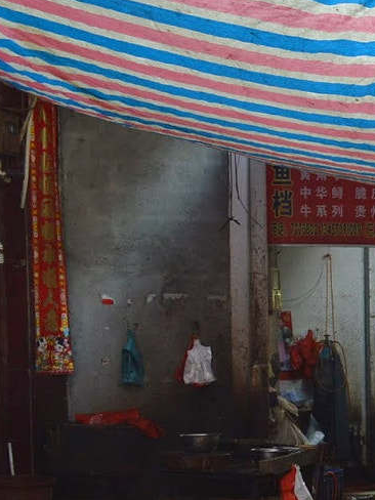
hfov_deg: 14.5
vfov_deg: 22.6
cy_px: 432
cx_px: 742
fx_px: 1228
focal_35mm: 85
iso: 400
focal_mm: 18
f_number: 6.3
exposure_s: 1/125
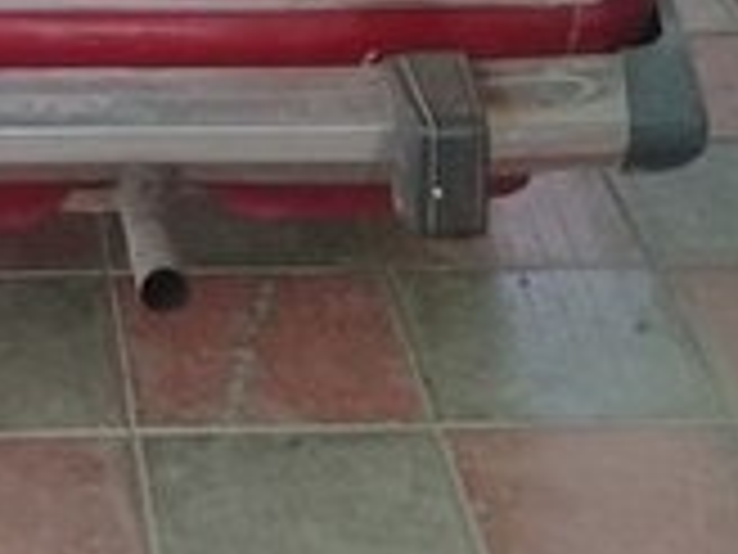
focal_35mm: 125
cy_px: -309
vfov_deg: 11.3
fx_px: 2665
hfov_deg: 15.4
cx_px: -36
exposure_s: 1/50
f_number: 2.2
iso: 80
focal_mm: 3.3
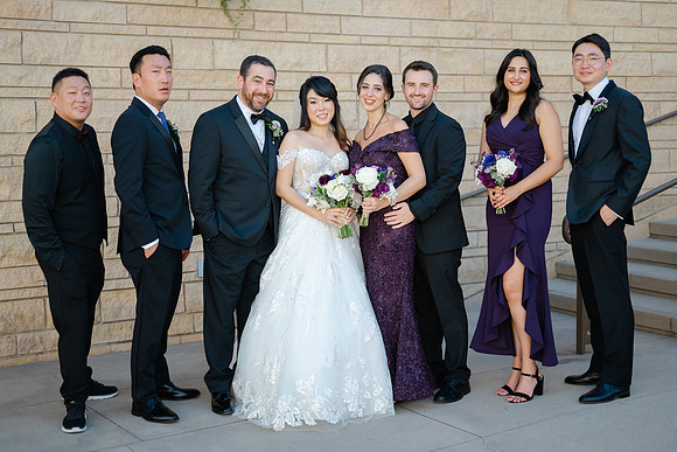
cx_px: 338
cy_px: 226
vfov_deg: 27.0
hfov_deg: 39.6
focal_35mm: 50
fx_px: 940
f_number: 1.8
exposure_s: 1/640
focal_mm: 50
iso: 64
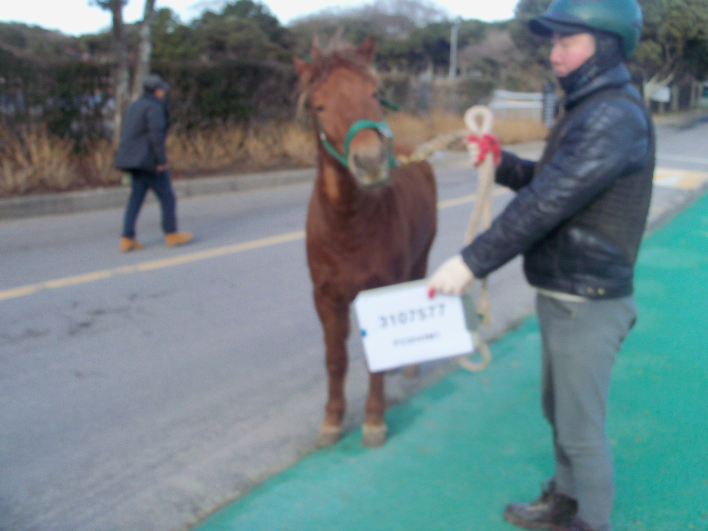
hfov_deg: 52.6
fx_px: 716
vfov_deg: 40.7
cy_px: 266
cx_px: 354
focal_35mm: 35
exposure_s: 1/250
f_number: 3
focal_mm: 6.3
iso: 80
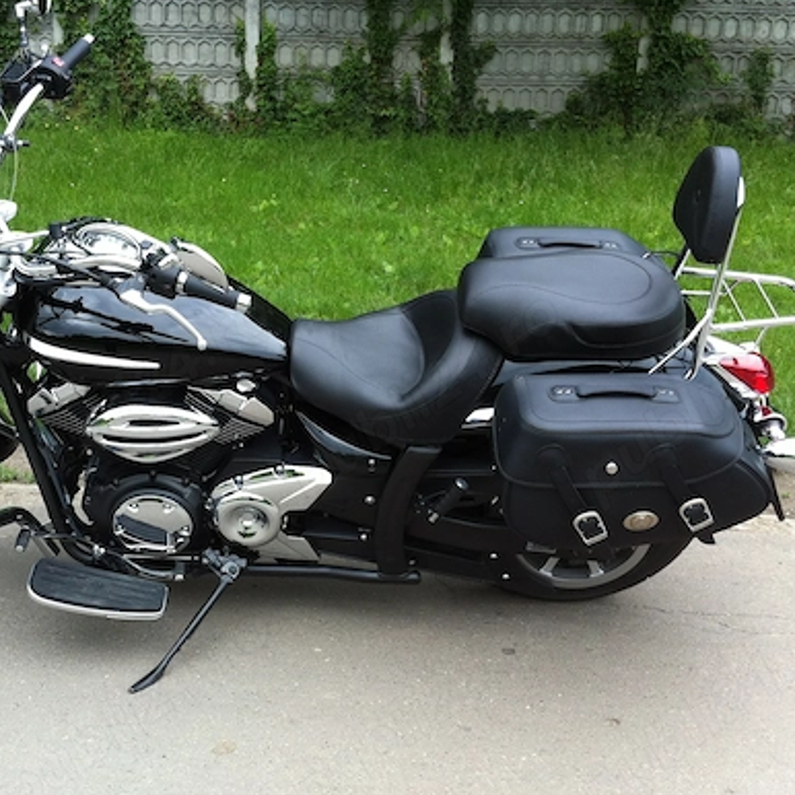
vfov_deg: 35.3
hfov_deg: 35.1
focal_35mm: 48
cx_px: 280
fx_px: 1247
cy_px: 418
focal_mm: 3.85
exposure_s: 1/242
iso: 80
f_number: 2.8
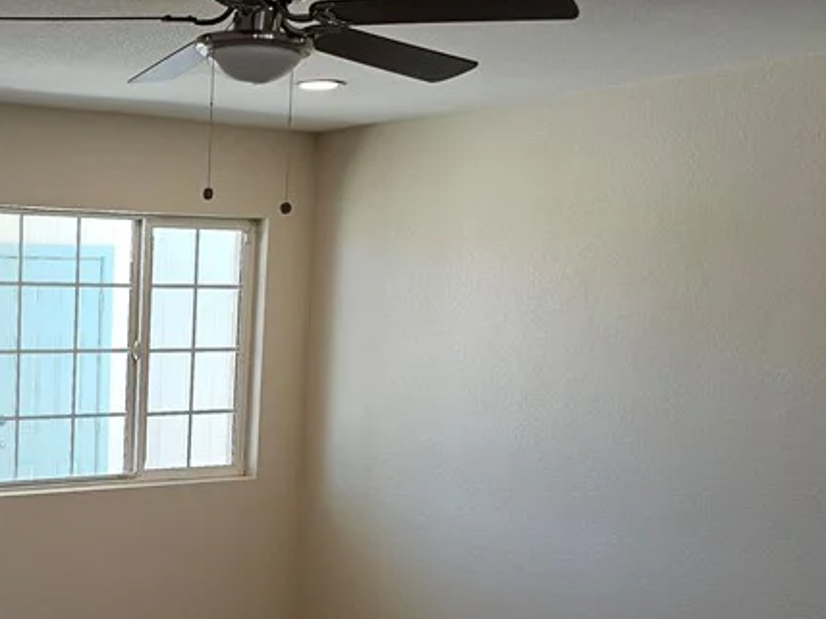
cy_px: 482
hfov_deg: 32.2
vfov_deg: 26.1
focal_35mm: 55
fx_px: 1312
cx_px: 4
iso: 32
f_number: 1.7
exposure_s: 1/60
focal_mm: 6.3
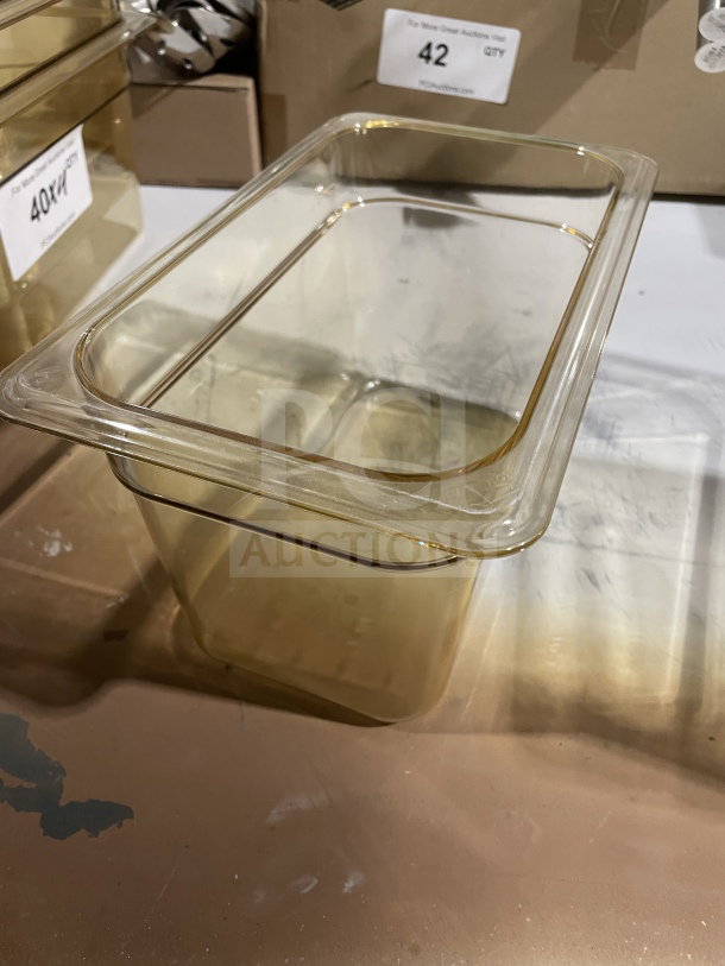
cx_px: 362
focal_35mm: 26
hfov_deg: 53.1
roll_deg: -1.1
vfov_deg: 67.3
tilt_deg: -43.2
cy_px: 483
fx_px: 726
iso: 200
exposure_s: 1/60
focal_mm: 4.2
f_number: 1.6
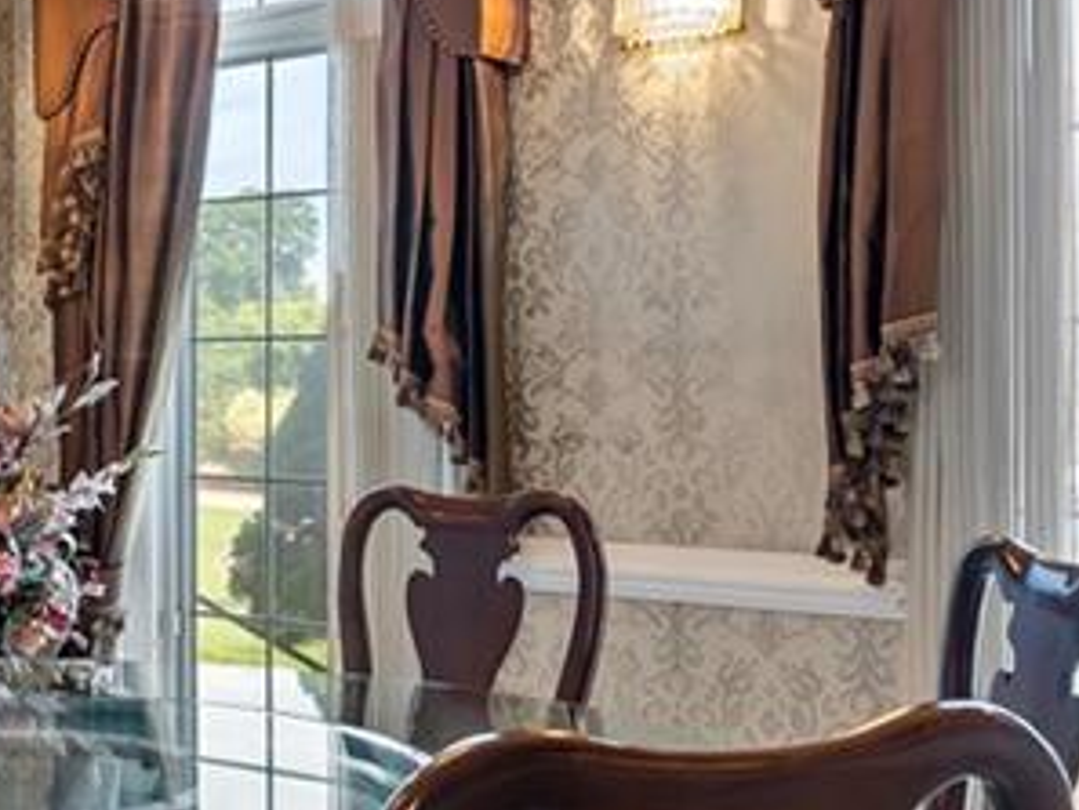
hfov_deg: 33.2
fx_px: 1653
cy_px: 427
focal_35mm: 53
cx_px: 7
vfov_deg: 27.5
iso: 1000
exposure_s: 1/30
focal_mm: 16
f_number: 7.1
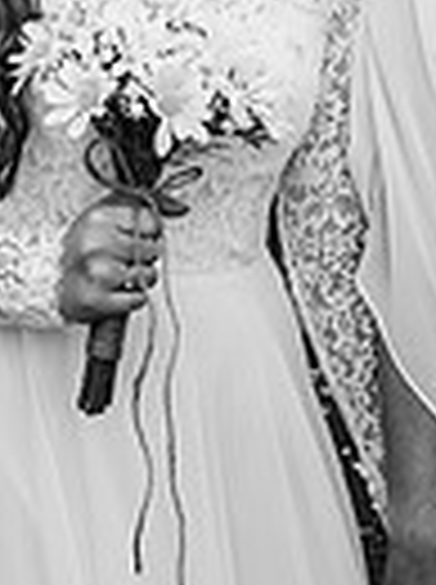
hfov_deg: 11.4
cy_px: -238
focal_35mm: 129
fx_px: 2174
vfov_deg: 14.5
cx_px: 144
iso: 400
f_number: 4
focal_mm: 30
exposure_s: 1/640
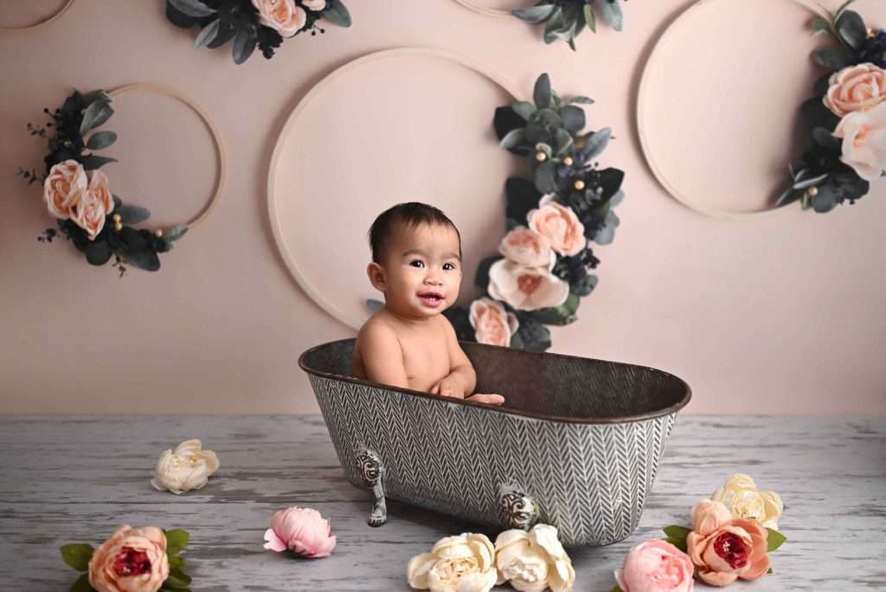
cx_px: 443
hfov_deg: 54.4
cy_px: 296
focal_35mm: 35
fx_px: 862
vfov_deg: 37.9
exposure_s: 1/160
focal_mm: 35
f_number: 1.8
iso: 200
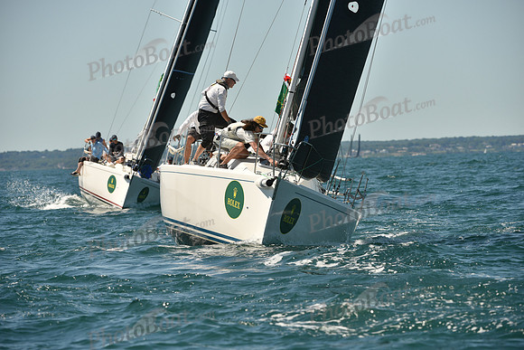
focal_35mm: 250
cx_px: 262
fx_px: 3640
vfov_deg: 5.5
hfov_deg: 8.2
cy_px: 175
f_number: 7.1
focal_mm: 250
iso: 250
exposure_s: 1/1250
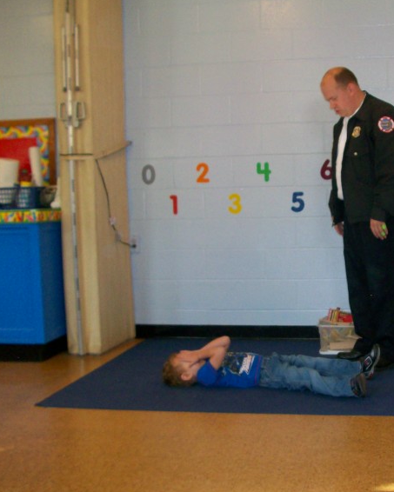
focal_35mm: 45
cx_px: 316
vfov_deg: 41.1
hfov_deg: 32.5
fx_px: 656
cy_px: 244
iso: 160
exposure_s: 1/60
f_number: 2.8
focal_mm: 5.7
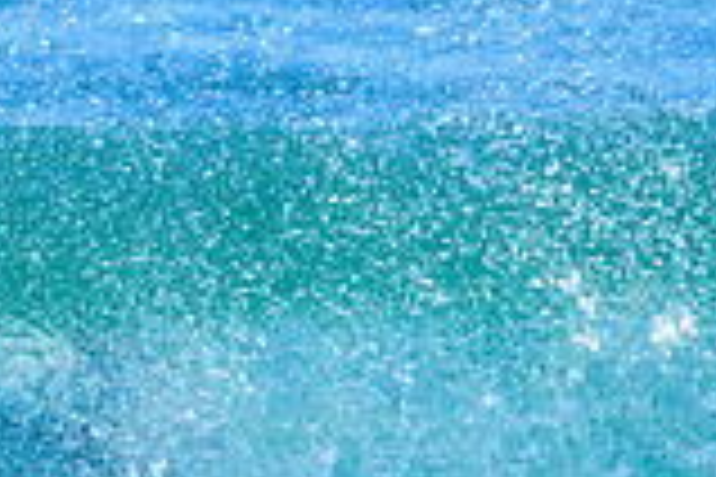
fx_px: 78277
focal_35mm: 3936
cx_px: 22
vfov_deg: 0.3
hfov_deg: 0.5
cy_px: 581
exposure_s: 1/2000
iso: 800
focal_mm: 800
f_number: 6.3
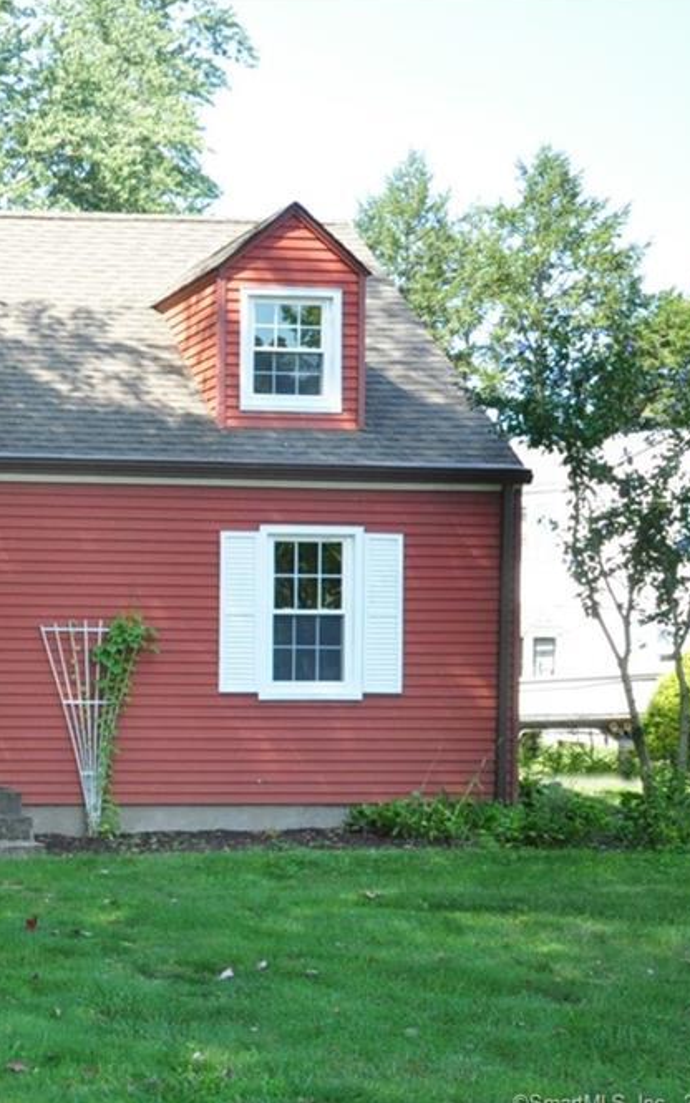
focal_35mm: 47
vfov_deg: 42.6
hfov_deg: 25.1
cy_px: 554
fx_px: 1413
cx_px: -111
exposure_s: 1/400
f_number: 8
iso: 1250
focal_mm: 20
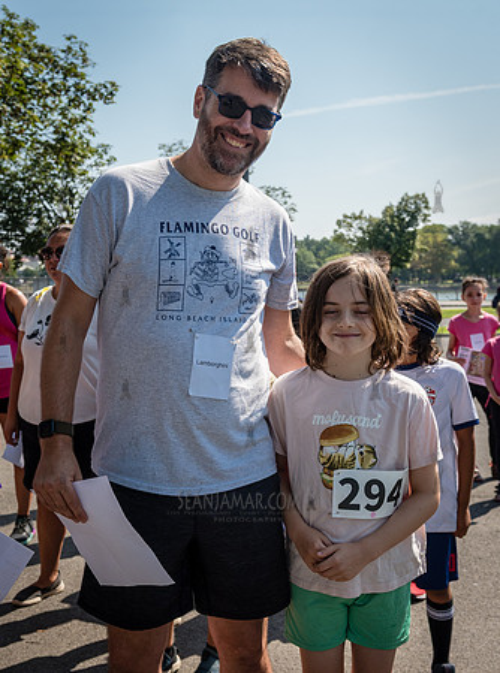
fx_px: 898
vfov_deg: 41.1
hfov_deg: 31.1
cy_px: 336
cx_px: 219
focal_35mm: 46
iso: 400
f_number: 5
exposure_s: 1/1600
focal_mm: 32
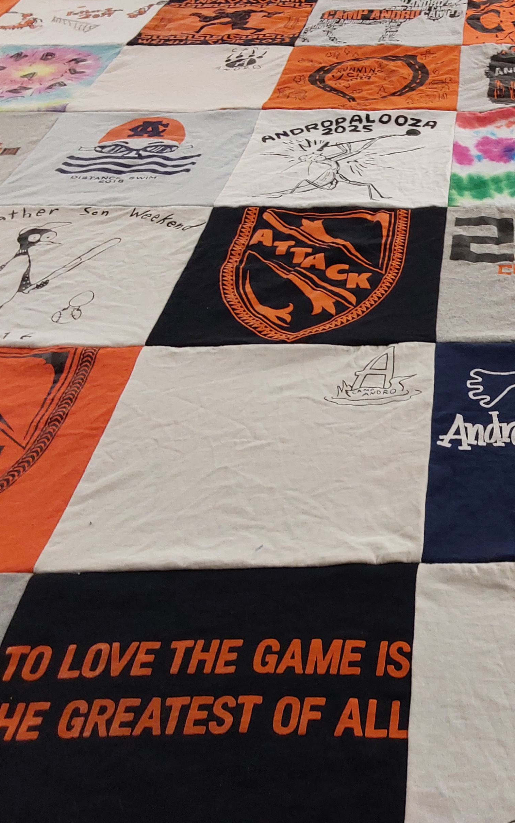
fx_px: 898
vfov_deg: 49.3
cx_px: 493
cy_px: 409
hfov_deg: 30.2
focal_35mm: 40
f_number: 1.9
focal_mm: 2.91
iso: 80
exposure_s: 1/50
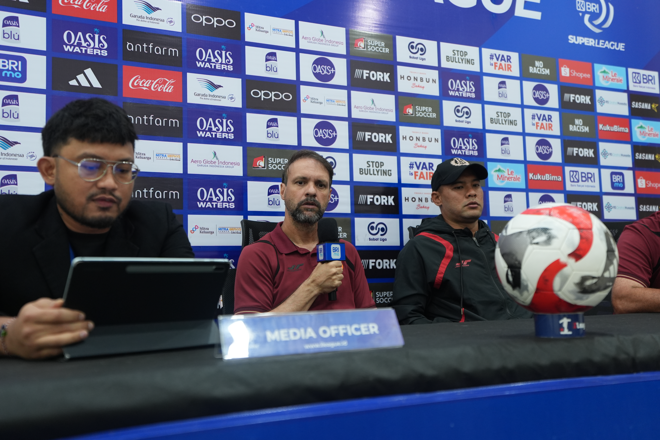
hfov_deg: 54.4
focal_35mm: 35
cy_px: 220
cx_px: 330
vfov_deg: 37.9
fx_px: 642
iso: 1000
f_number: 2.8
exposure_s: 1/100
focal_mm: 35
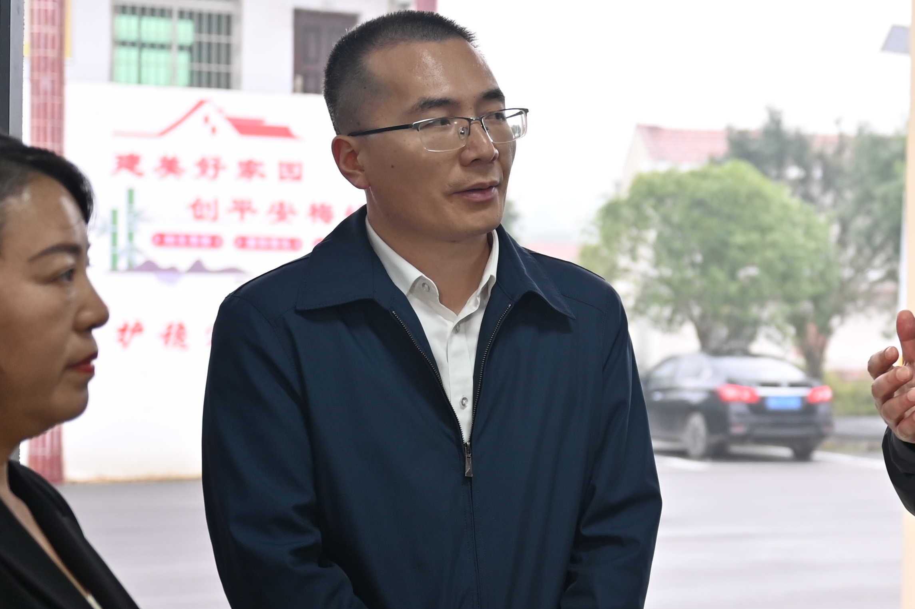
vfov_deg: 16.4
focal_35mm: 83
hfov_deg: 22.3
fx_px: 2116
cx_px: 1127
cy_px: 331
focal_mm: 31.5
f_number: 2.8
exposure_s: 1/125
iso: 450
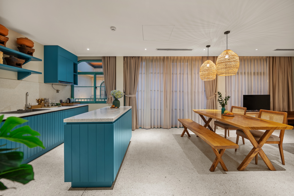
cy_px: 98
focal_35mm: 14
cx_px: 147
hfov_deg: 104.3
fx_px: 114
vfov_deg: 81.1
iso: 160
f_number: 4
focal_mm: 14
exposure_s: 1/4
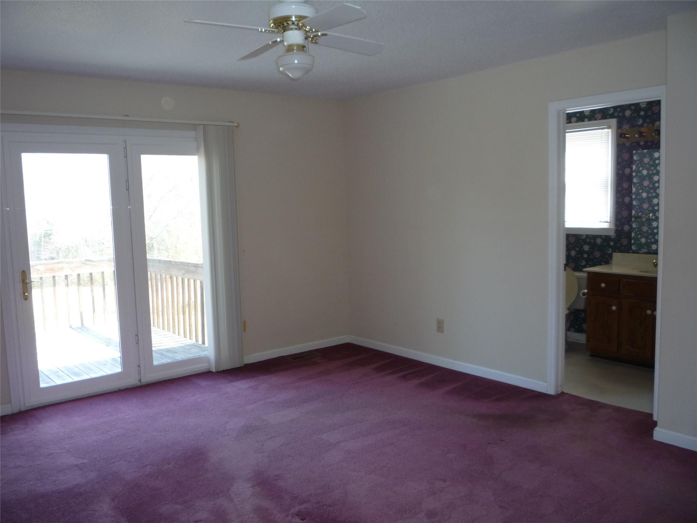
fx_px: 604
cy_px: 262
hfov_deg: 60.0
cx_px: 348
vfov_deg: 46.8
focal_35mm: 30
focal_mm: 5.2
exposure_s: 1/30
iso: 160
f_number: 3.3
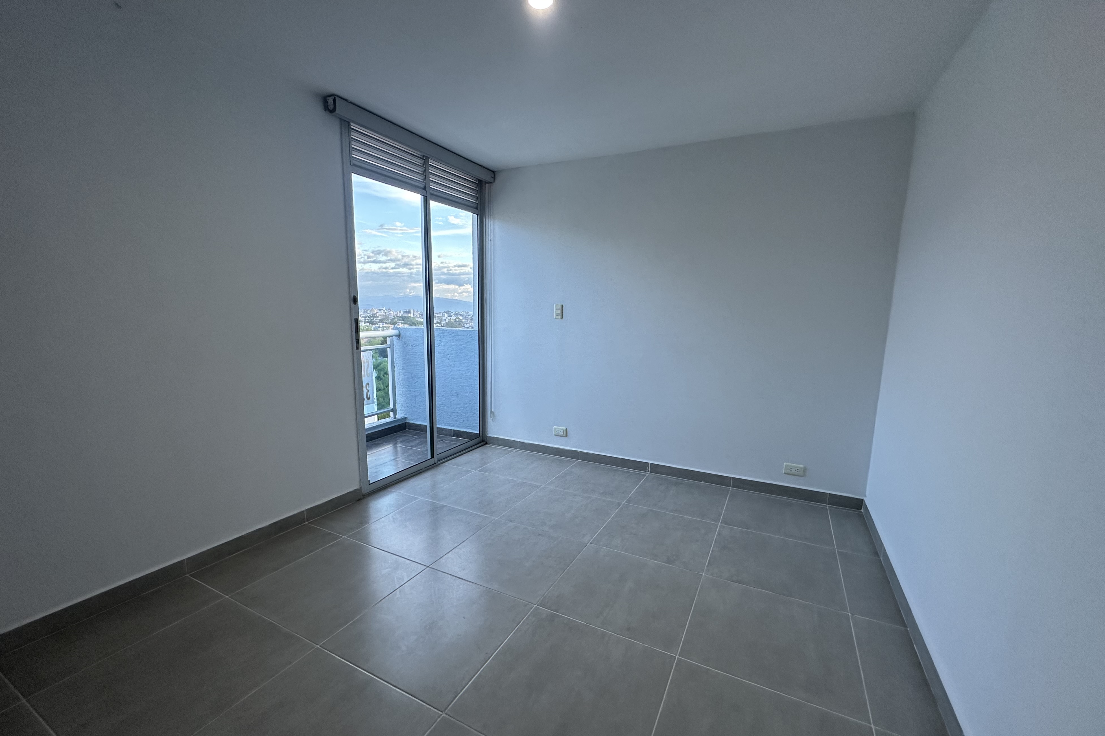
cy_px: 384
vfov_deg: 77.3
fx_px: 460
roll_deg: -0.5
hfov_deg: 100.4
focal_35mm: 15
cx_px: 547
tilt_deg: -9.2
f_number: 2.2
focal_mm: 2.22
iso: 160
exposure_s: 1/120
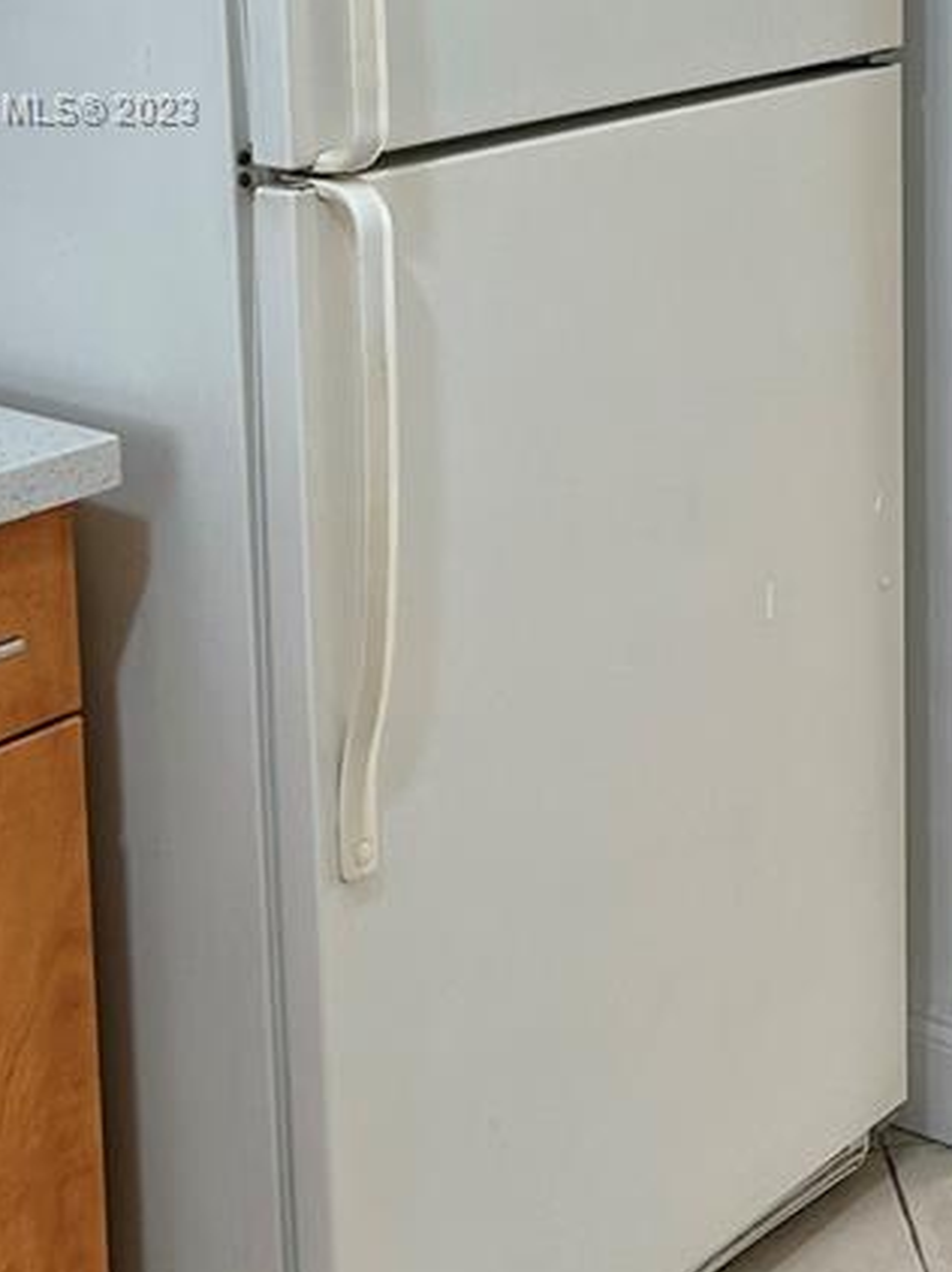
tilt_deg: -9.8
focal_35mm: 74
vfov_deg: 25.5
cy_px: 112
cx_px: 1000
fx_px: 2716
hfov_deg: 19.2
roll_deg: -0.6
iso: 64
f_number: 1.5
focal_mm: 5.7
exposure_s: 1/120
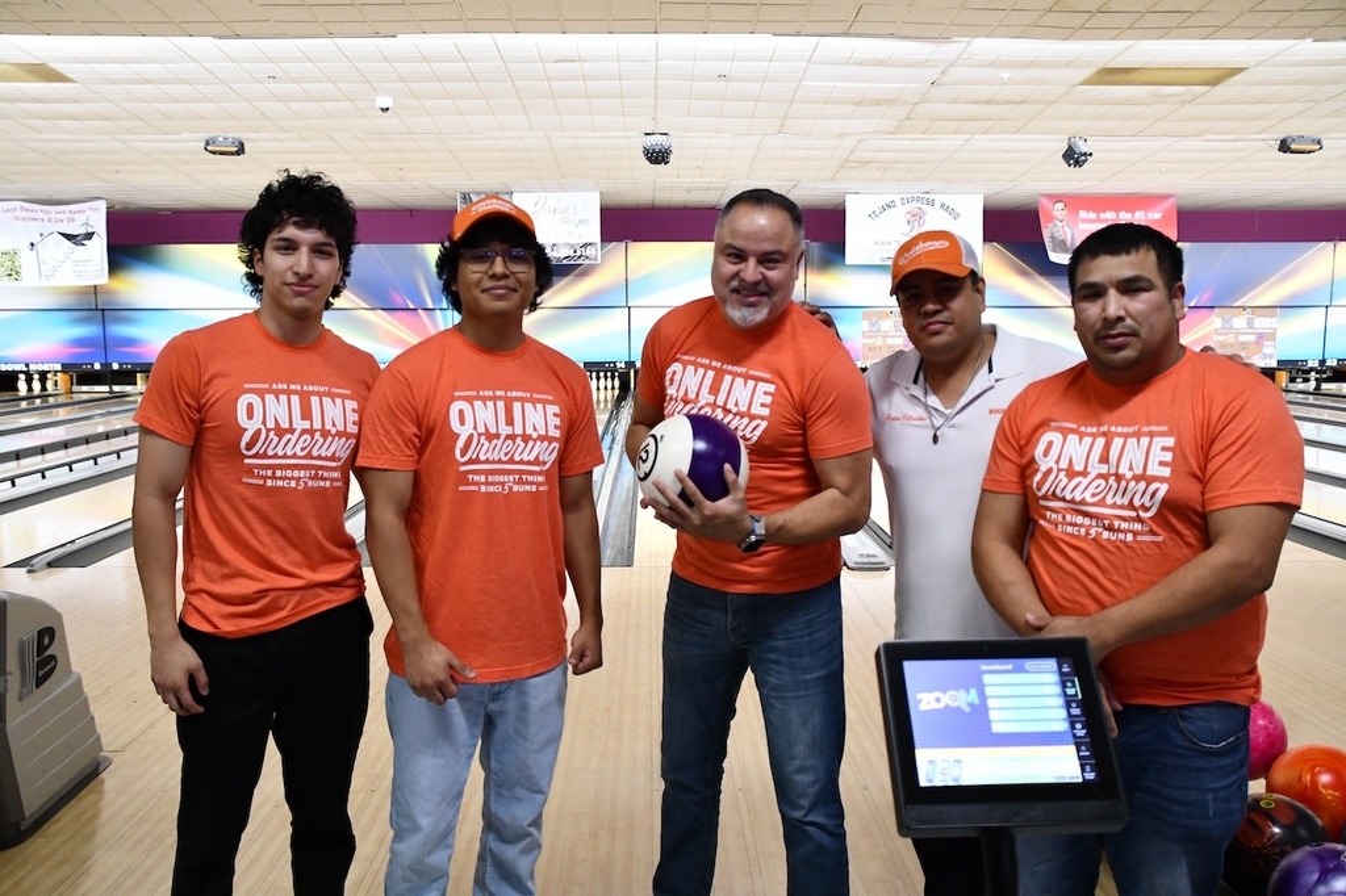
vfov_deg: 39.9
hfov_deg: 57.2
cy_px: 448
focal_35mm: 33
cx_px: 673
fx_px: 1233
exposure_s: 1/125
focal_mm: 22
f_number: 5.6
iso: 3200
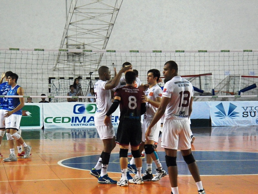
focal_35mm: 113
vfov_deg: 13.1
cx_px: 129
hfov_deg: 17.4
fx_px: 842
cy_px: 97
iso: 1600
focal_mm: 20.2
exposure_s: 1/200
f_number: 3.6
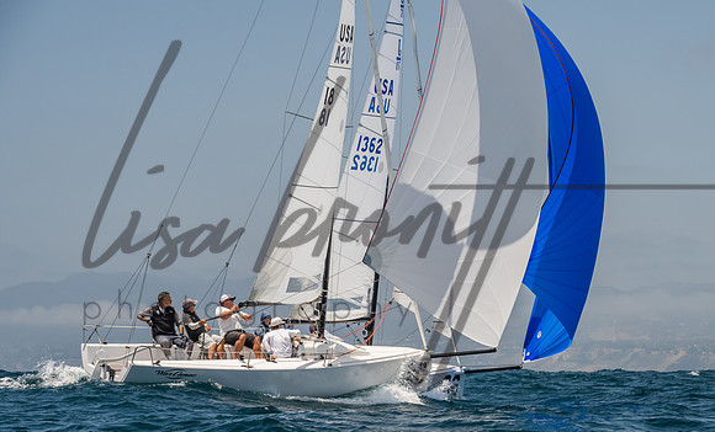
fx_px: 2616
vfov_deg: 9.4
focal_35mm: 135
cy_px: 313
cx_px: 470
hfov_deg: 15.5
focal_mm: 97
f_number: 9
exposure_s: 1/640
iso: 640
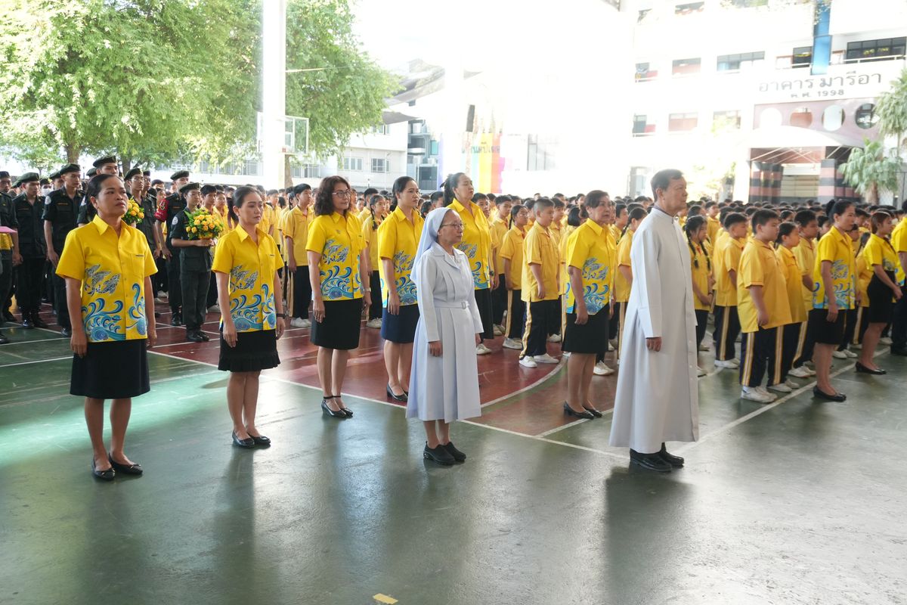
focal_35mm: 34
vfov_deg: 38.4
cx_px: 454
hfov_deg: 55.1
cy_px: 302
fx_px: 869
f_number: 4
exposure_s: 1/200
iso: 1000
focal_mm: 23
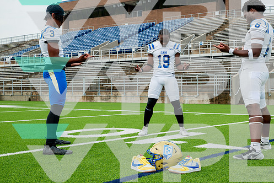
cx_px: 154
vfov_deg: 24.2
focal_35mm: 56
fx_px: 426
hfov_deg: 35.6
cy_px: 86
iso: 200
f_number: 7.1
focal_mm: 48
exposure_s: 1/320
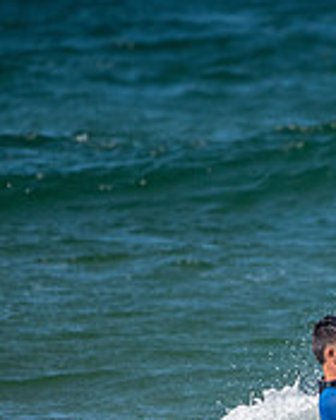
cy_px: 460
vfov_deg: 1.2
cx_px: 446
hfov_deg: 1.0
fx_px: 19304
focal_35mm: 1553
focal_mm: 500
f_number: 5.6
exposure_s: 1/4000
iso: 400
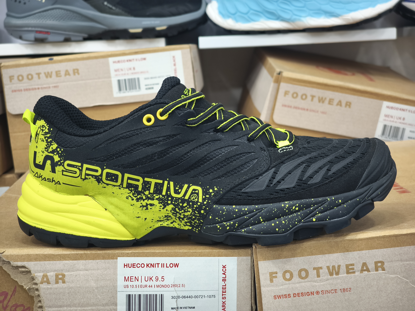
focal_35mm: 60
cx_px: 208
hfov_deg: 32.2
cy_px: 156
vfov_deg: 24.4
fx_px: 719
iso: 250
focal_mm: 8.8
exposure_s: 1/100
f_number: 2
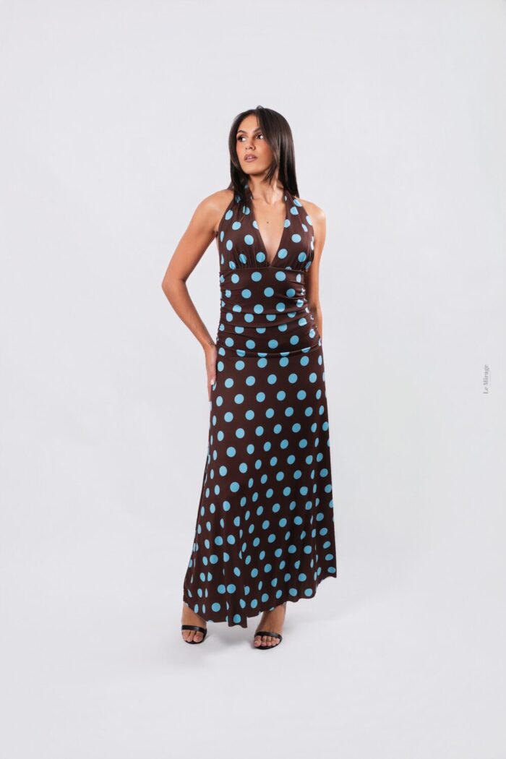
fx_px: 1012
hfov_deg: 28.1
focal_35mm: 48
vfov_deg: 41.1
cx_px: 253
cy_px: 380
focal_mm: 32.2
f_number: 2.8
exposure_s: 1/320
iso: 160
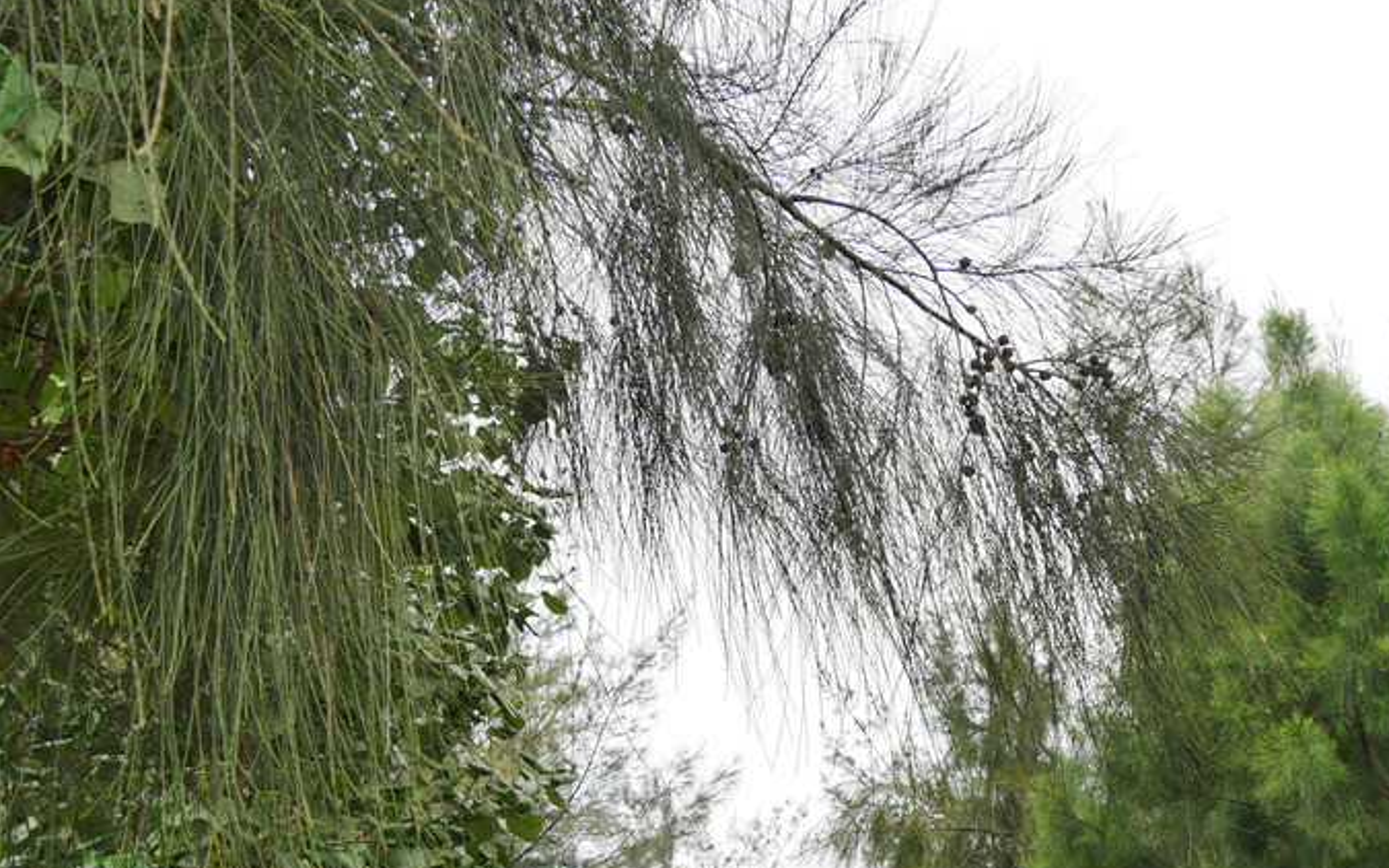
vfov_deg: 28.8
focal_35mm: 44
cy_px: 650
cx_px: 794
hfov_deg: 45.1
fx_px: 1666
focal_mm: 14
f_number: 5
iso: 200
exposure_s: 1/250
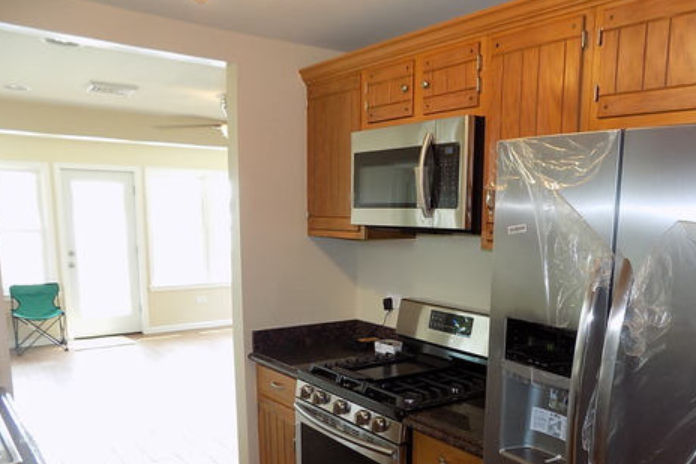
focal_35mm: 33
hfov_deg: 56.4
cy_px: 330
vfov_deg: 39.2
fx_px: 638
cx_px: 447
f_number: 3.1
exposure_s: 1/30
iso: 140
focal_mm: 4
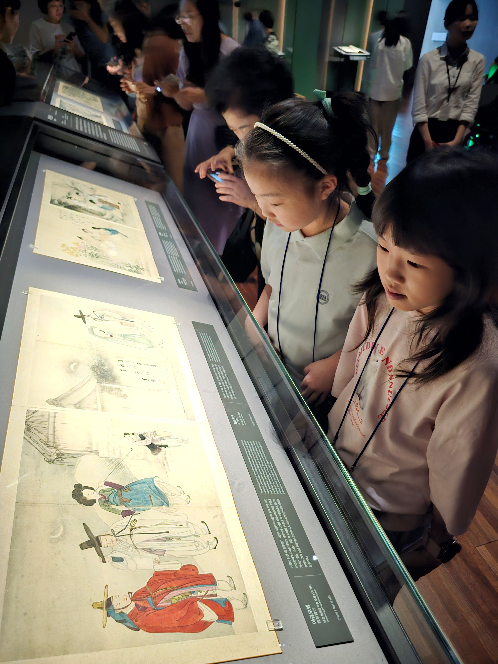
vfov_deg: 73.9
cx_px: 249
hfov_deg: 58.9
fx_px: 441
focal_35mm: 23
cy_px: 332
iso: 1600
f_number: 1.7
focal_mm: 6.3
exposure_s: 1/15
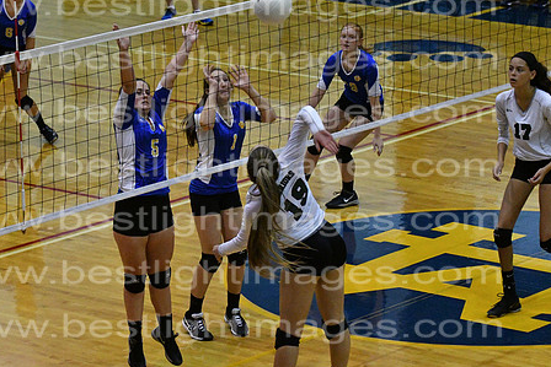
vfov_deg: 5.1
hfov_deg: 7.6
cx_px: 223
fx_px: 4164
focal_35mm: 272
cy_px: 195
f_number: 4
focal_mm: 140
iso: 8000
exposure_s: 1/800
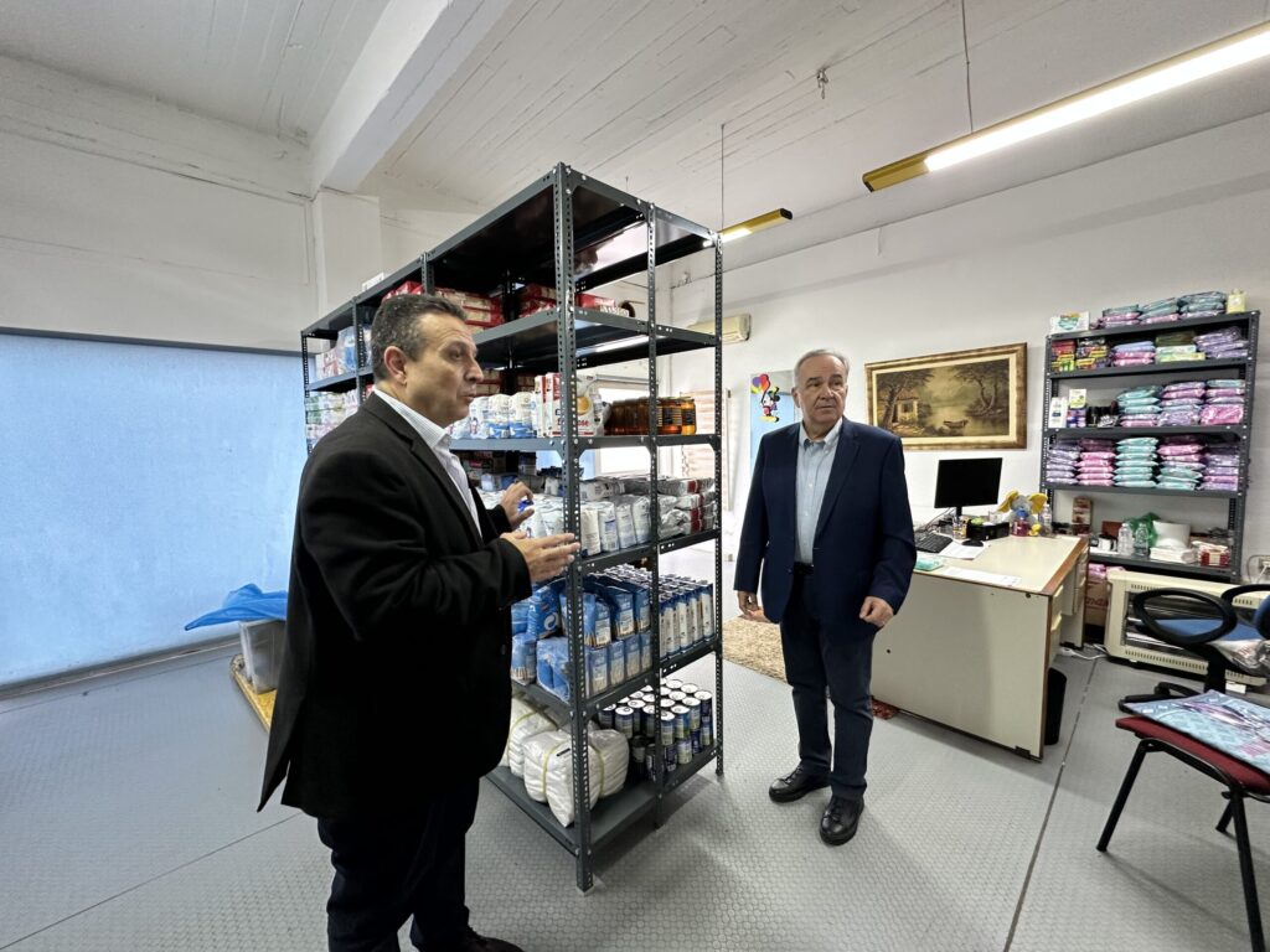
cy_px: 476
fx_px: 514
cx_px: 635
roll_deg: +0.3
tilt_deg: -5.2
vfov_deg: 85.7
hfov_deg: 102.1
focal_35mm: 14
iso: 200
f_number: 2.2
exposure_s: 1/50
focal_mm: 2.22
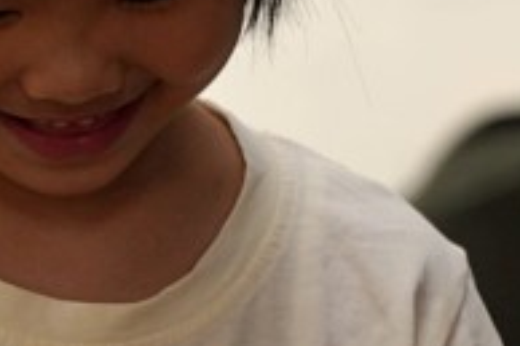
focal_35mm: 930
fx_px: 13422
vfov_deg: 1.5
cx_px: -83
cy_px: 247
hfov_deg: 2.2
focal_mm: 200
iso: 1000
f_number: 4
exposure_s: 1/250
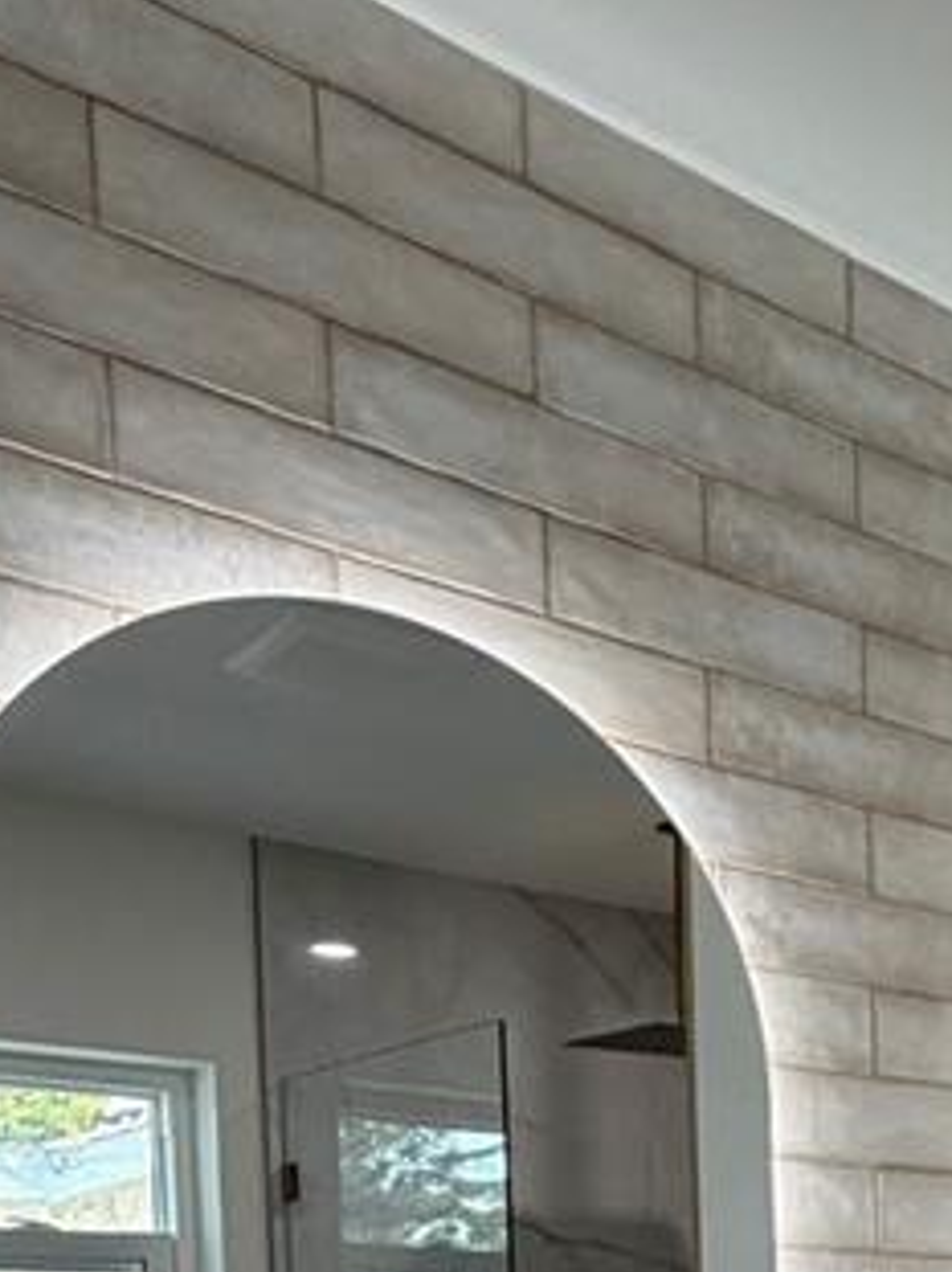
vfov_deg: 30.5
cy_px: 1501
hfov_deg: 24.1
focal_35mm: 54
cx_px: 1197
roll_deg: +1.2
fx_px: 1981
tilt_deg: -2.8
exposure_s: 1/120
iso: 160
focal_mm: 2.22
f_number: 2.2
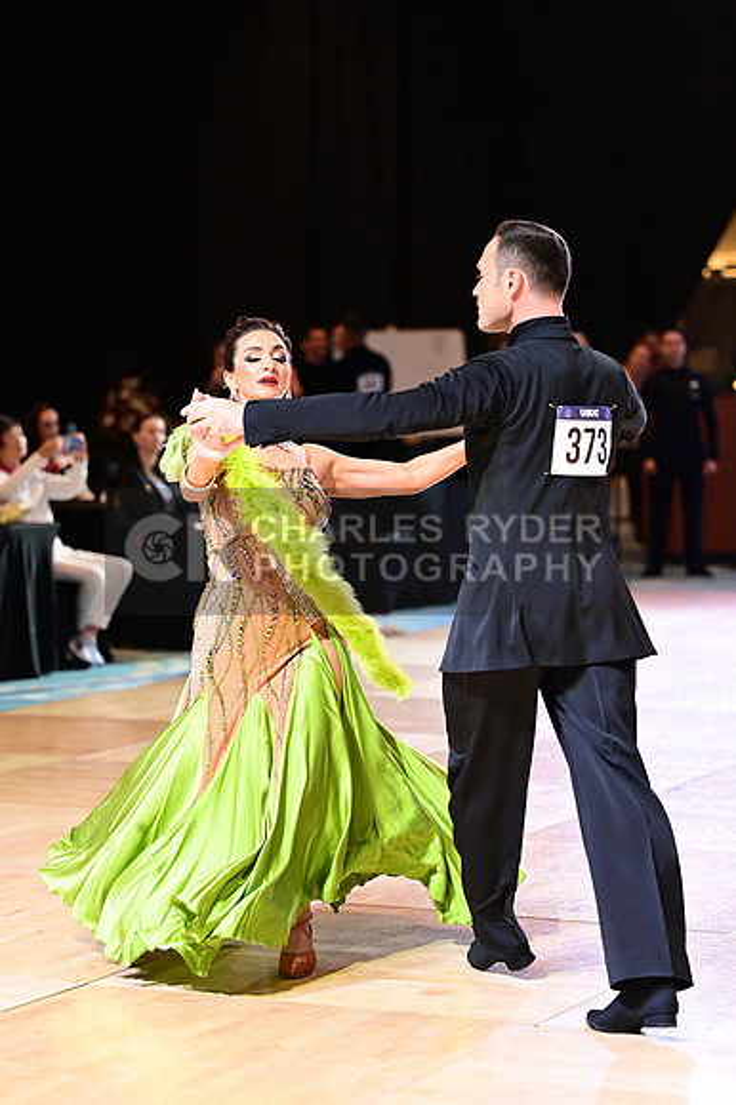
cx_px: 368
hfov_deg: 13.9
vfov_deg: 20.8
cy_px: 552
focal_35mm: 98
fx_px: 3009
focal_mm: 98
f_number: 2.8
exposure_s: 1/320
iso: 2000
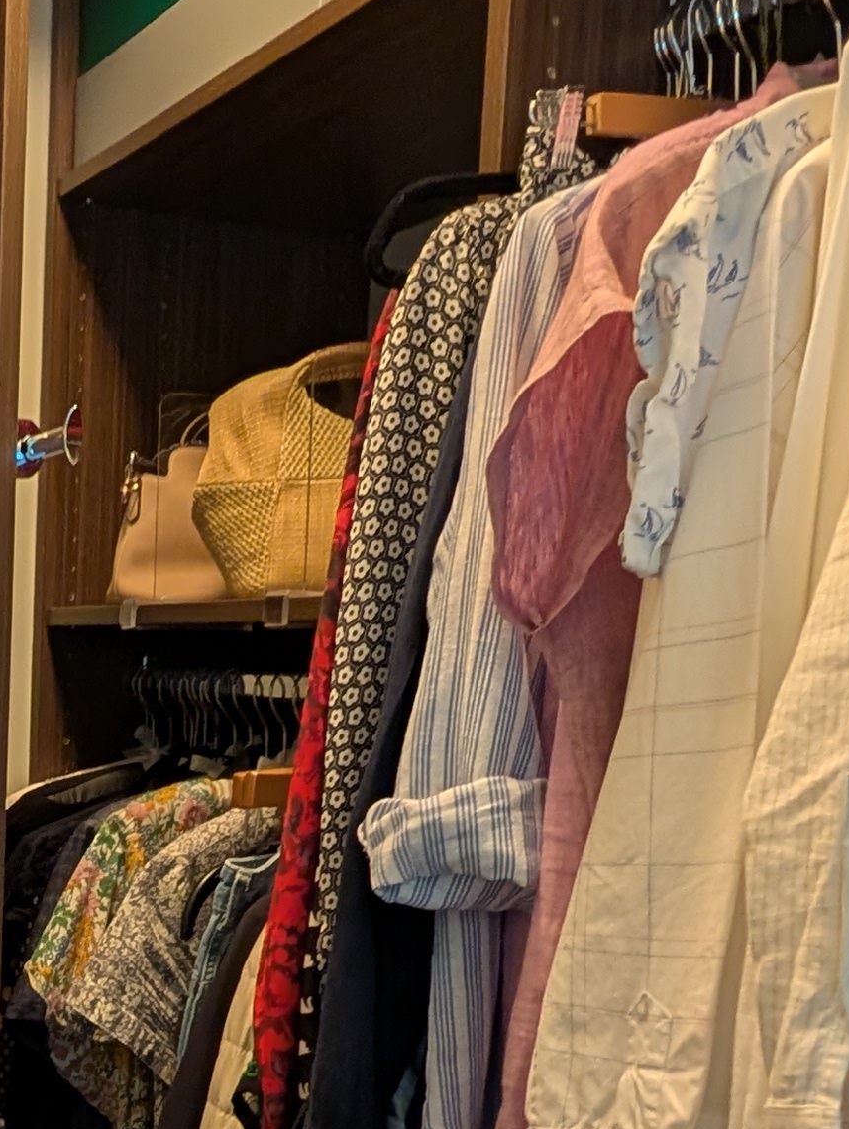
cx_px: -49
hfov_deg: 30.6
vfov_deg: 42.2
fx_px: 1403
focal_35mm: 43
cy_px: 869
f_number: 1.7
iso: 220
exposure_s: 1/40
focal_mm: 2.02
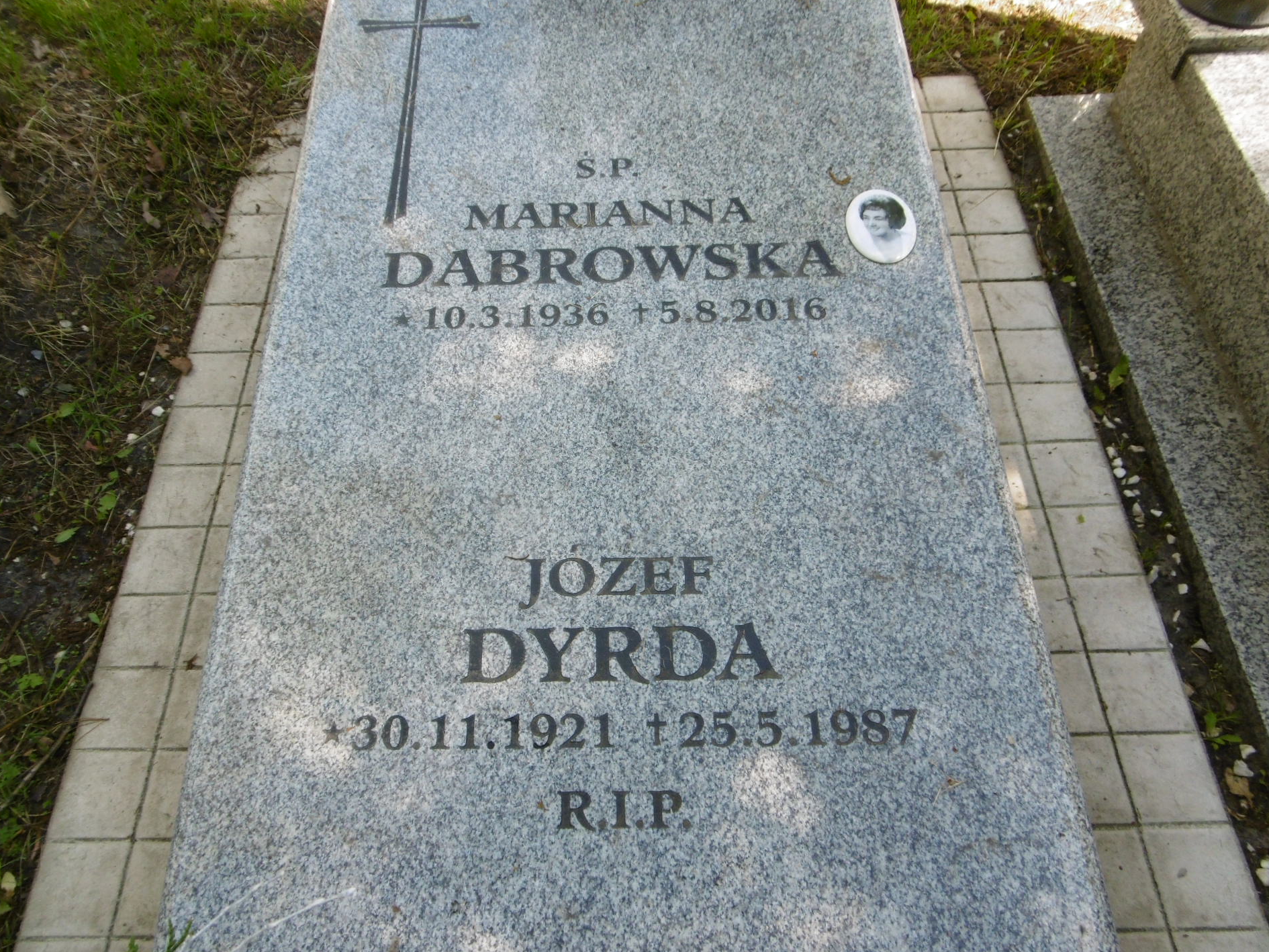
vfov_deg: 53.1
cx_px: 594
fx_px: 953
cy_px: 464
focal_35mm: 26
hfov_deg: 67.2
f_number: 3.1
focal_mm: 4.3
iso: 100
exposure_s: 1/160
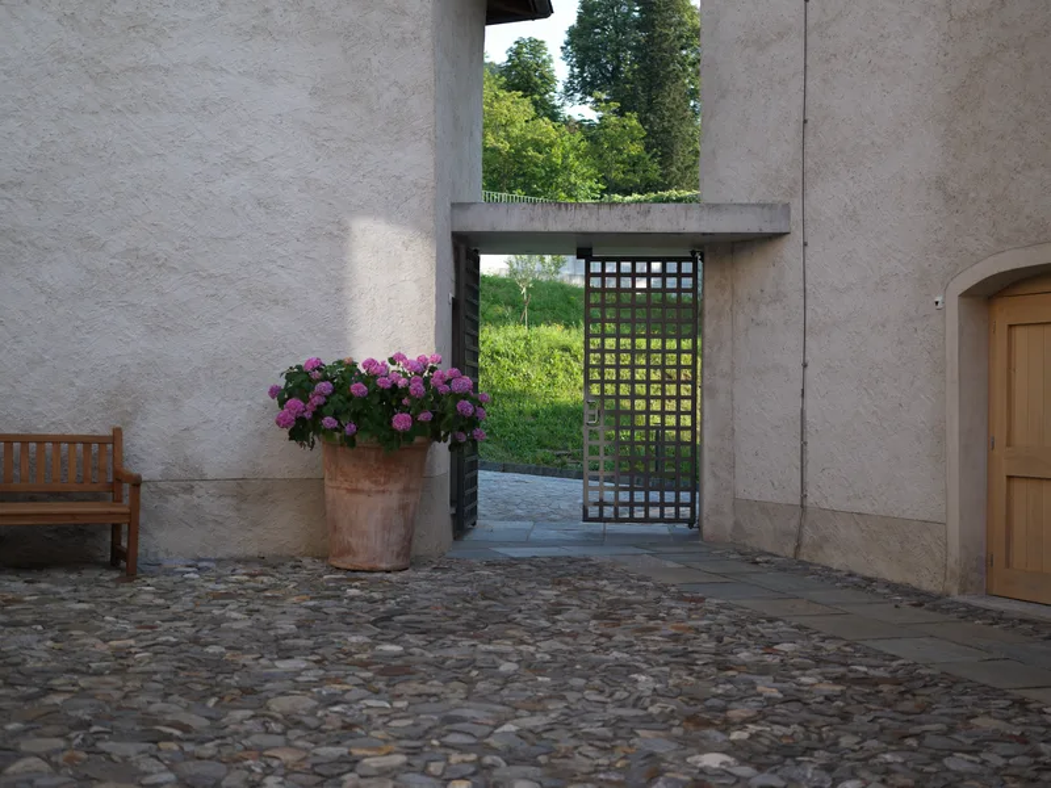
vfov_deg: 33.6
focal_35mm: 43
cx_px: 526
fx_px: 1306
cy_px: 394
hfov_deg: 43.9
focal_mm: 55
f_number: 2.5
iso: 50
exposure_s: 1/200
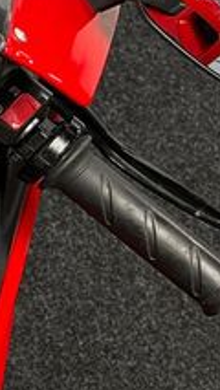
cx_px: -304
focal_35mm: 85
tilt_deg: -50.5
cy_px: 167
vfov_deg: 25.0
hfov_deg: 11.7
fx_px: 880
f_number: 1.6
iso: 160
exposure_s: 1/50
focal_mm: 5.1
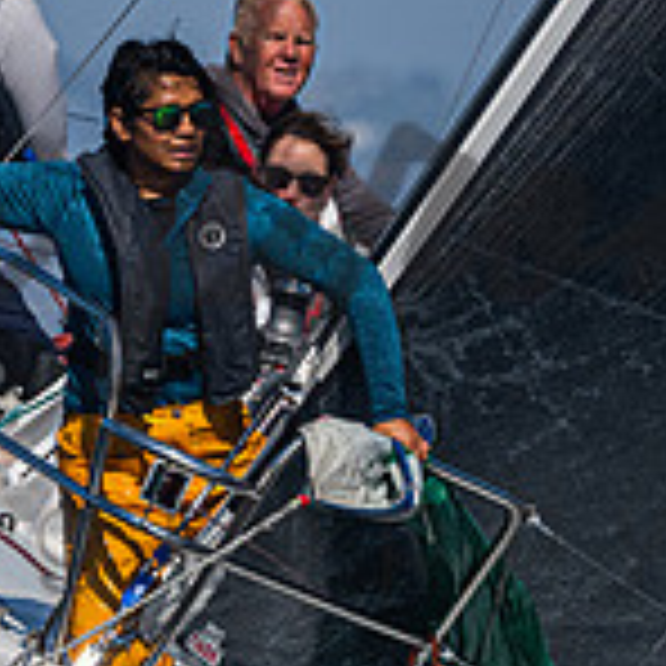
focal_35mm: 1197
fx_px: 26055
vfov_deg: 1.5
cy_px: 42
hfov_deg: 1.5
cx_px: 218
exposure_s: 1/6400
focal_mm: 290
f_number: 6.3
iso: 400
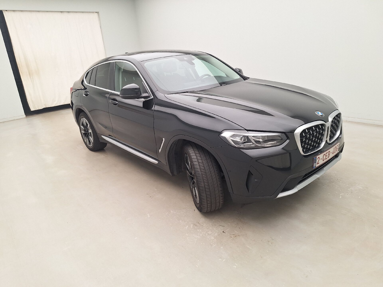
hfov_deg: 73.9
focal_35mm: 23
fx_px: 254
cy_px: 144
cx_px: 192
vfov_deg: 58.9
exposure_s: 1/100
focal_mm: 5.54
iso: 64
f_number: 1.8
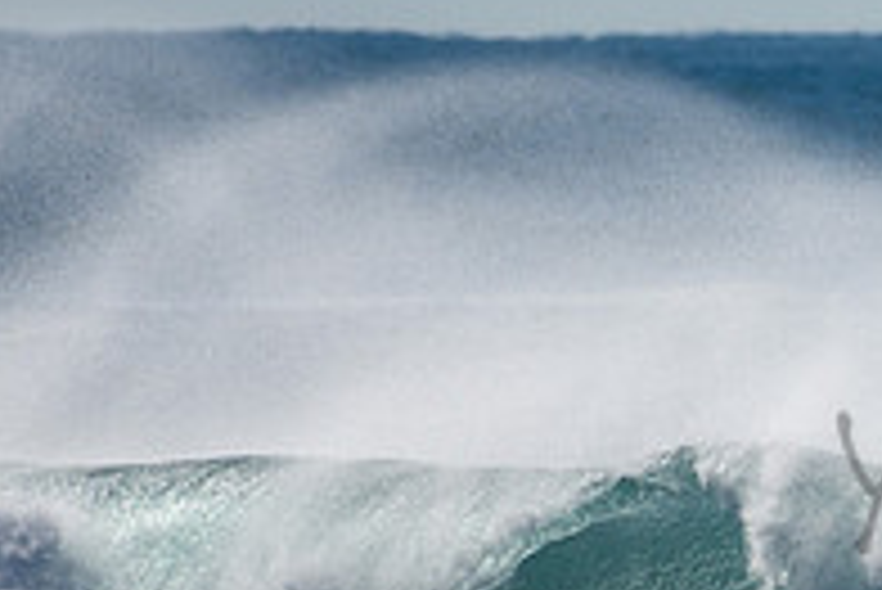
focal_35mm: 2267
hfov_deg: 0.9
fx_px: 55581
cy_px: 444
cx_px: 1300
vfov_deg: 0.6
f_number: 5.6
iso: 100
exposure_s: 1/1250
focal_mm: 500
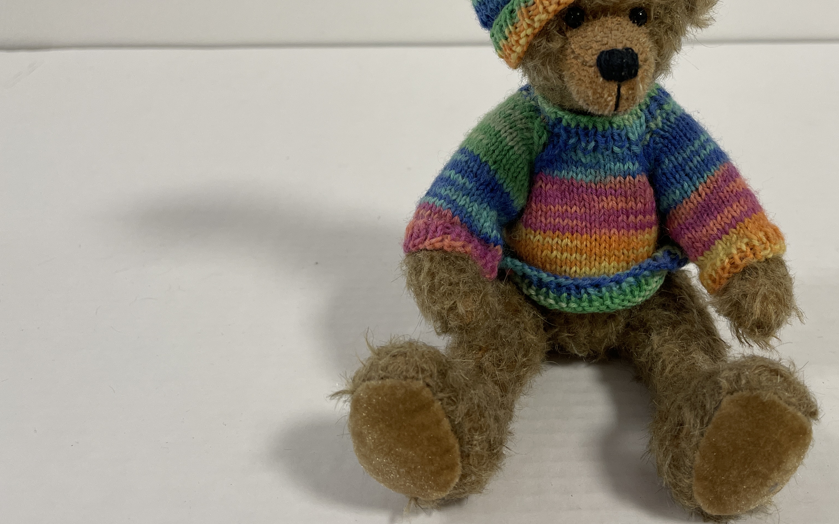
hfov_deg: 54.7
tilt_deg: -21.3
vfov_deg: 35.8
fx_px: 800
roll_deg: -0.3
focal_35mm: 35
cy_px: 163
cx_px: 526
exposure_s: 1/50
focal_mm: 5.1
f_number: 1.6
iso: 100
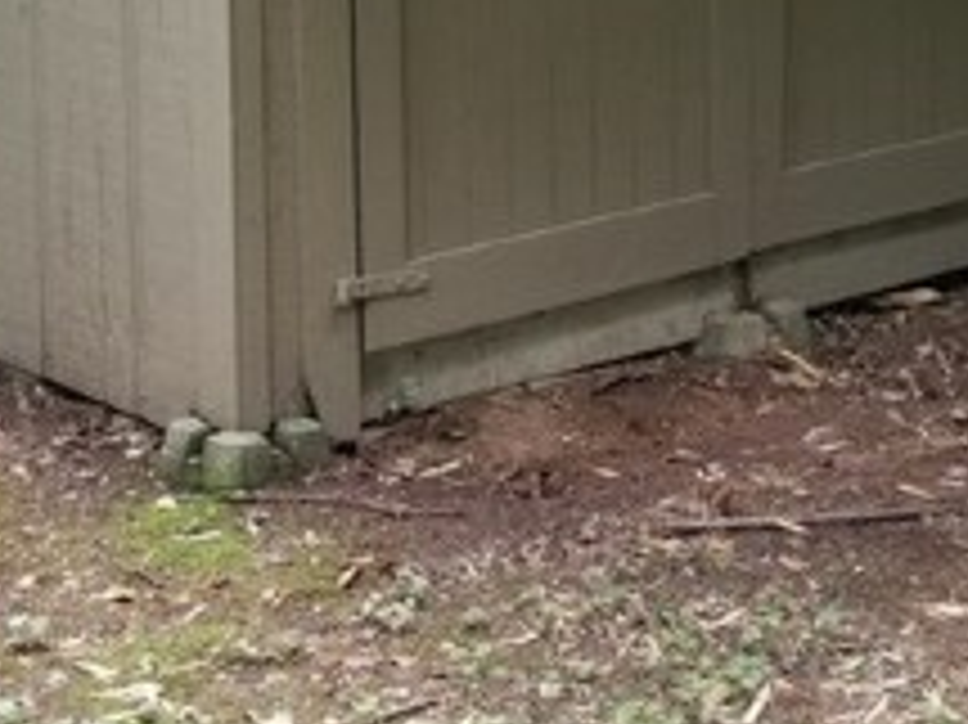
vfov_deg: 15.7
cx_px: 365
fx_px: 2599
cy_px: 99
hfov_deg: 21.1
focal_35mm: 93
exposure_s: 1/65
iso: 50
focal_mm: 4.25
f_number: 1.7
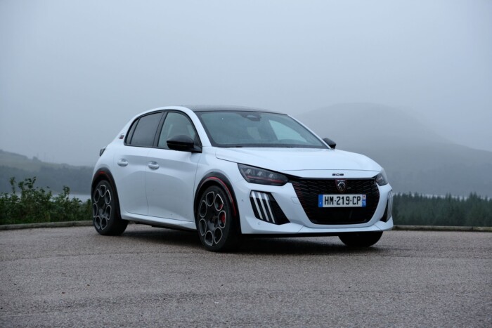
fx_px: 1134
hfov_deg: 24.5
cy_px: 164
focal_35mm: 83
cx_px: 246
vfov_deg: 16.5
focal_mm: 55
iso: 160
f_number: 5.6
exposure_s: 1/200
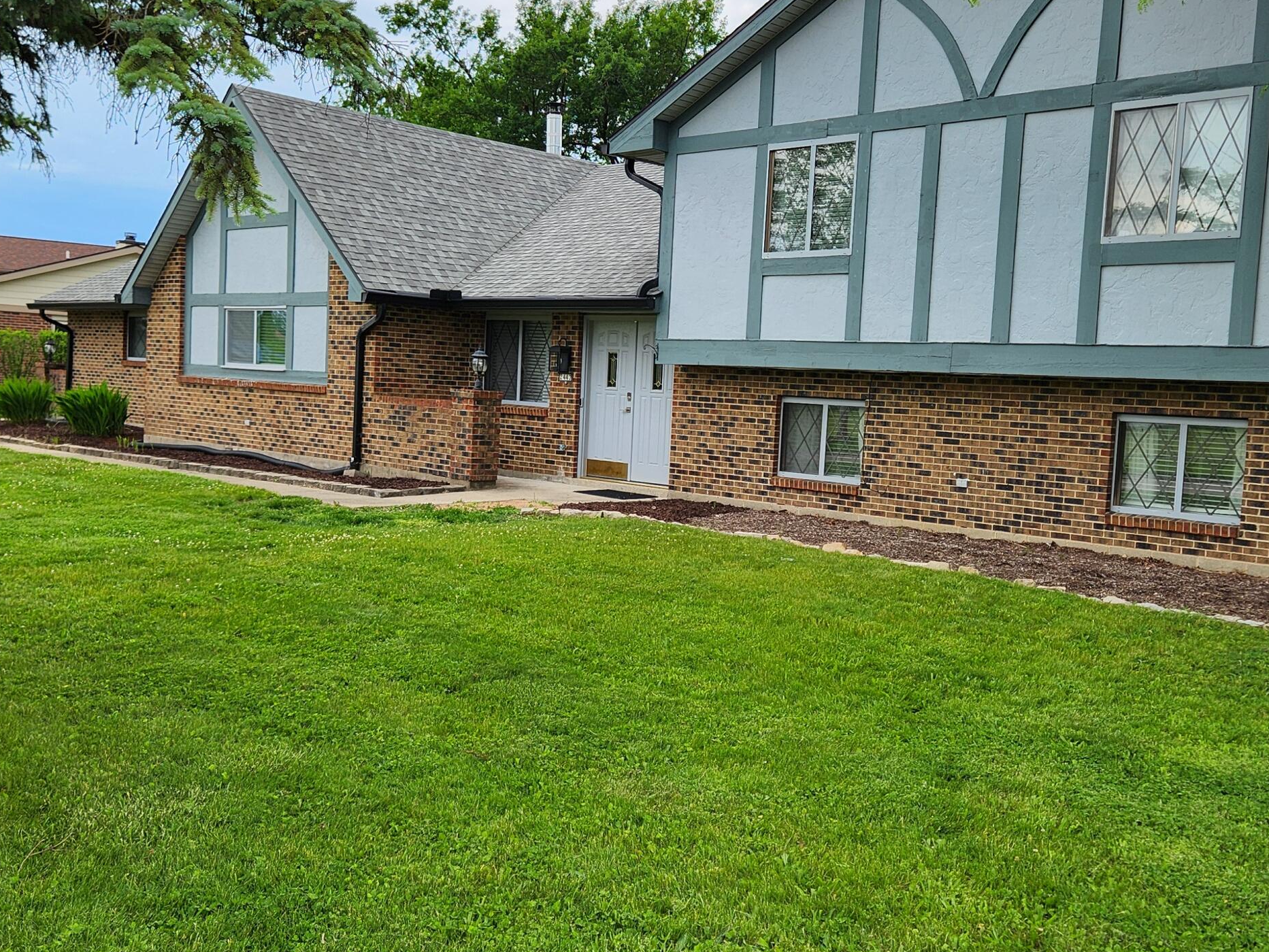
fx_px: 1356
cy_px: 481
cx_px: 685
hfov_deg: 50.1
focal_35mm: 37
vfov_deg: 38.7
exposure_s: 1/661
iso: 20
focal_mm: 5.4
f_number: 1.8
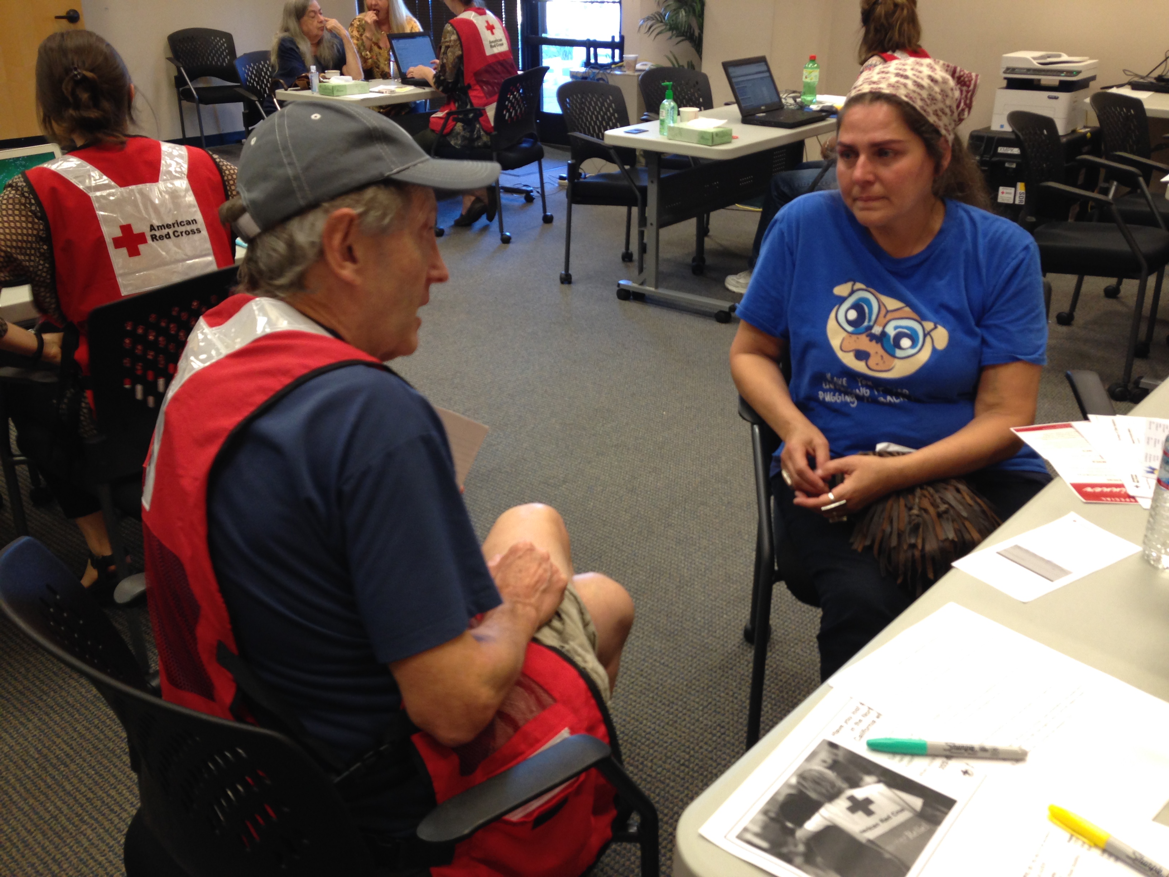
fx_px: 1114
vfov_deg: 42.9
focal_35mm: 33
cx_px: 584
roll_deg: -3.3
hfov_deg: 55.4
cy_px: 438
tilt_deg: -26.3
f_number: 2.4
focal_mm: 4.12
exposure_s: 1/20
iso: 80
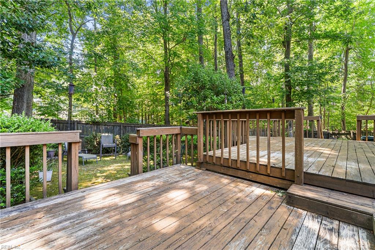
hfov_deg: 96.7
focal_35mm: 16
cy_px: 125
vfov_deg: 73.8
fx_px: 167
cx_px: 188
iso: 250
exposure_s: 1/6
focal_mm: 16
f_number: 8
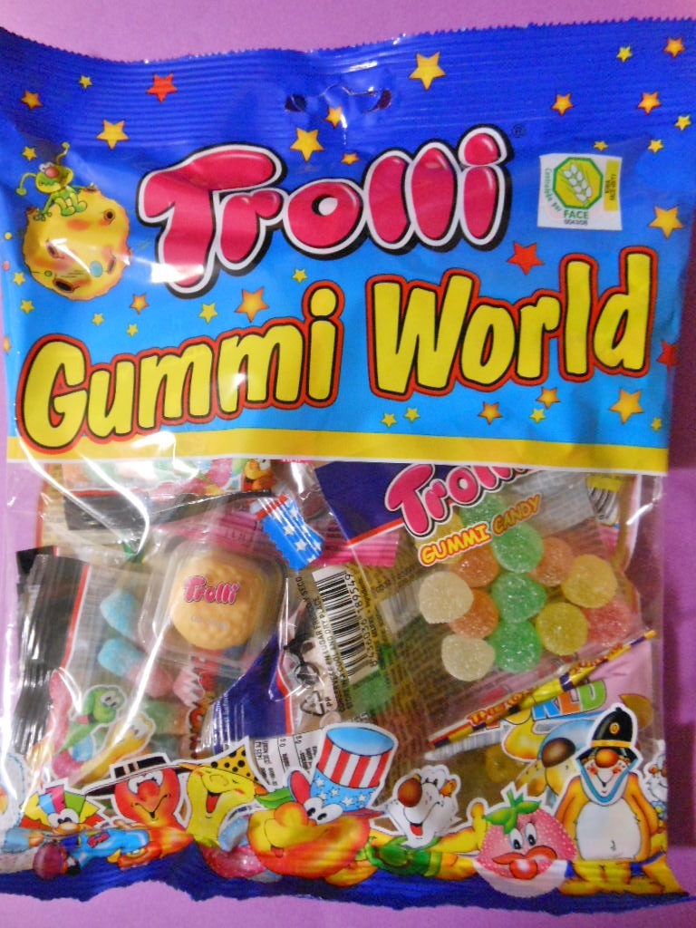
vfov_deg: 69.4
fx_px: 670
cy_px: 464
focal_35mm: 25
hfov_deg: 54.9
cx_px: 348
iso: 500
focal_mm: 4.5
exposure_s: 1/8
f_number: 3.2
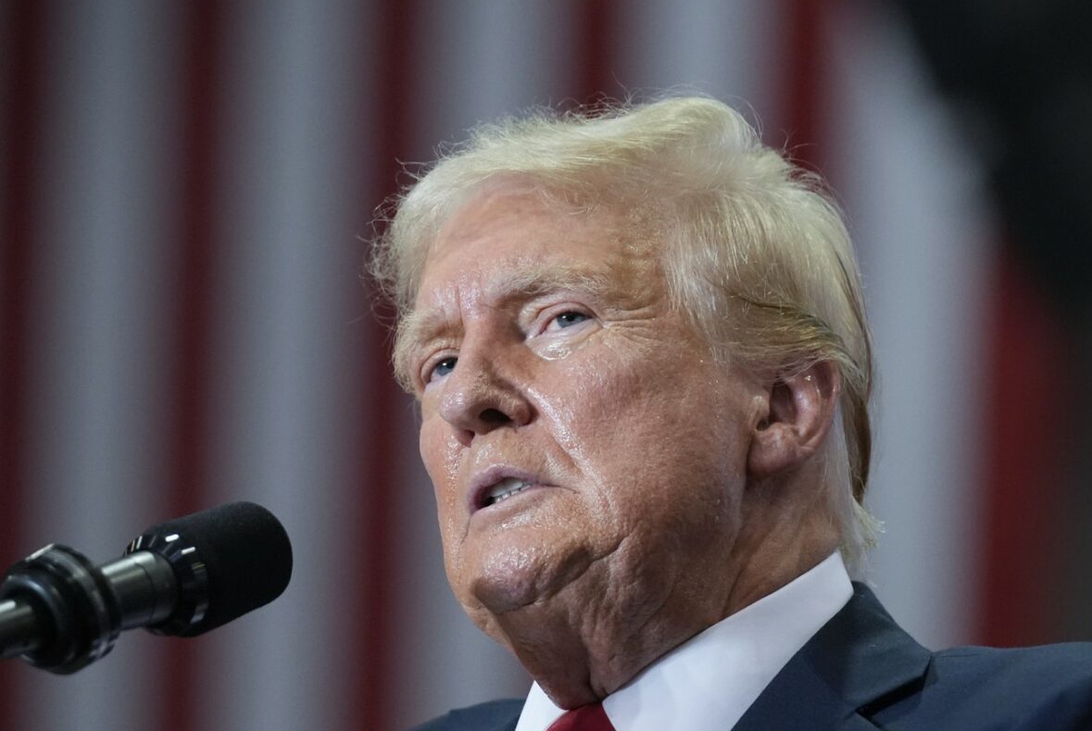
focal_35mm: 381
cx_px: 519
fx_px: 11570
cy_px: 387
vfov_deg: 3.6
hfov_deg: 5.4
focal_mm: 234
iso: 3200
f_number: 4
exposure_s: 1/800
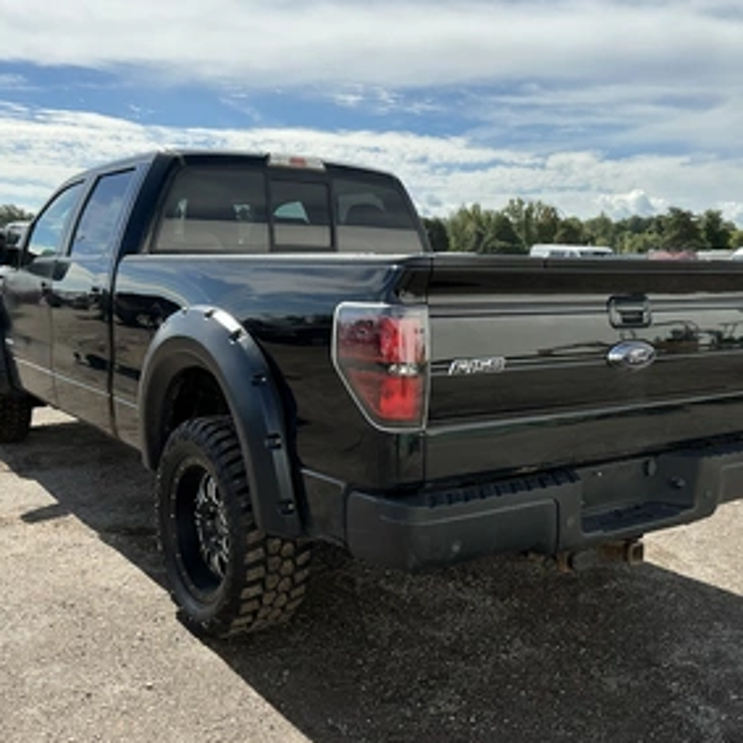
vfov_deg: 47.2
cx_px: 386
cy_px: 373
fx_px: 850
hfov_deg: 47.2
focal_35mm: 35
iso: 25
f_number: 1.8
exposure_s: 1/2141
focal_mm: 3
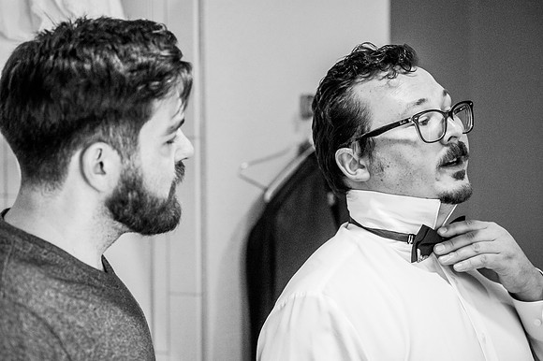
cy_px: 180
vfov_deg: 13.0
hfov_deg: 19.5
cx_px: 272
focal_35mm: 105
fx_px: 1583
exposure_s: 1/200
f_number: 4
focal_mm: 105
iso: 2000
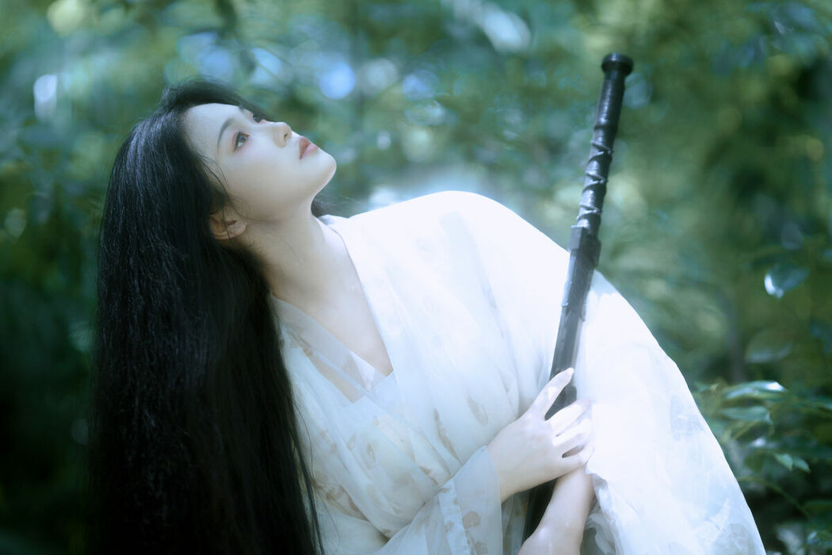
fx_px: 1964
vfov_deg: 16.1
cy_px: 278
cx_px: 416
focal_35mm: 85
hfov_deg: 23.9
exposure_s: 1/800
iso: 250
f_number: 1.8
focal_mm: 85
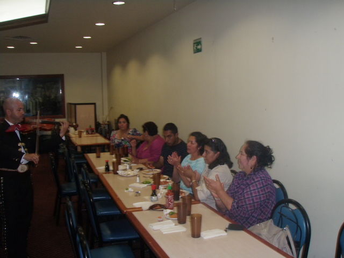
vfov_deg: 37.7
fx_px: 378
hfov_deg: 49.0
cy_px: 129
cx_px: 172
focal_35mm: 38
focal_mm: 6.7
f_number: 3.5
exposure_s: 1/30
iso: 200
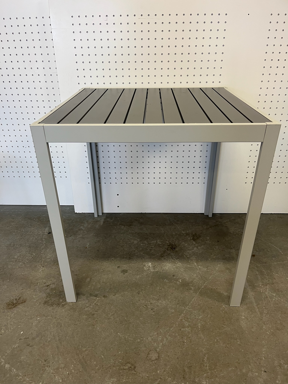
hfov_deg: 53.1
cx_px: 144
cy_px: 192
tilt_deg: -28.5
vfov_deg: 67.3
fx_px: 288
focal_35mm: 26
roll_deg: +1.8
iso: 64
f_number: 1.6
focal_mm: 5.1
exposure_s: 1/50
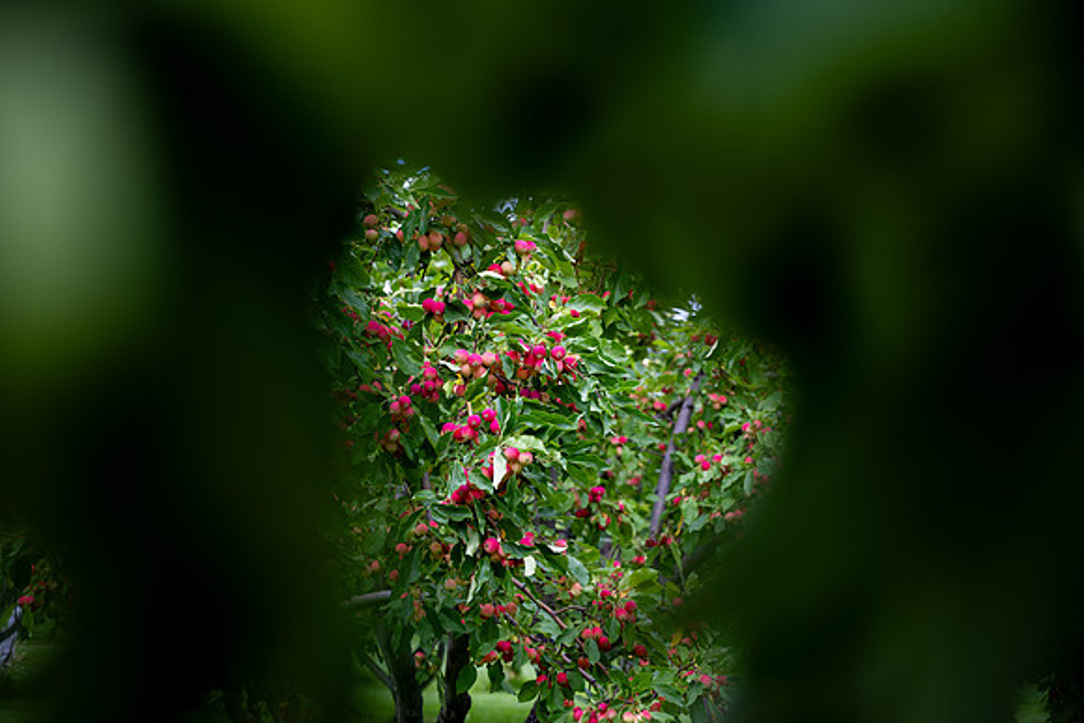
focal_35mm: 70
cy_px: 362
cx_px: 542
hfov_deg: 28.8
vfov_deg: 19.5
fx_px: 2108
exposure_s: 1/200
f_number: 4
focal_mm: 70
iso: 100
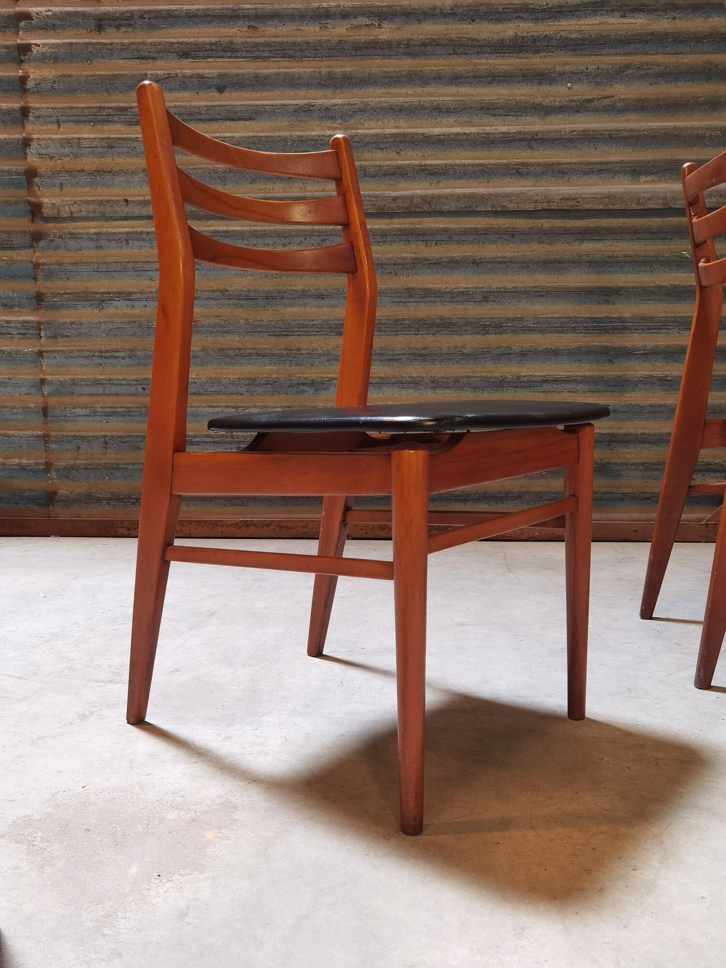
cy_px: 484
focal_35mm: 33
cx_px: 363
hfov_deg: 42.9
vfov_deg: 55.4
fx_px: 923
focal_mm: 6.71
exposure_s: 1/50
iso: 250
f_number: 1.9
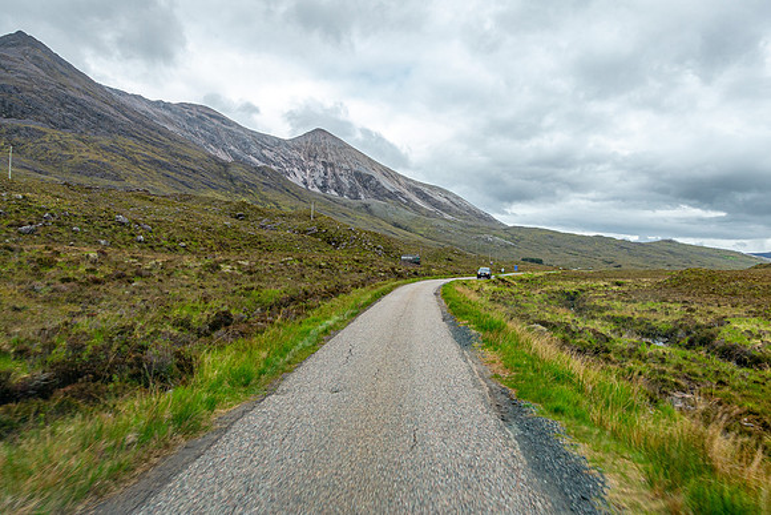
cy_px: 258
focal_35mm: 24
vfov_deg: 53.2
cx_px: 386
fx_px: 514
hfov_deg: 73.7
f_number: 5.6
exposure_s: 1/200
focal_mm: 8.8
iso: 125
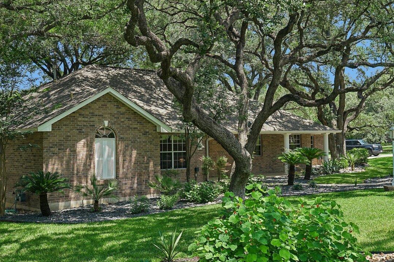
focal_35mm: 47
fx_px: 514
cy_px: 145
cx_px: 196
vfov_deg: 28.6
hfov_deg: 41.9
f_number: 8
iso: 200
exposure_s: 1/100
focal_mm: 31
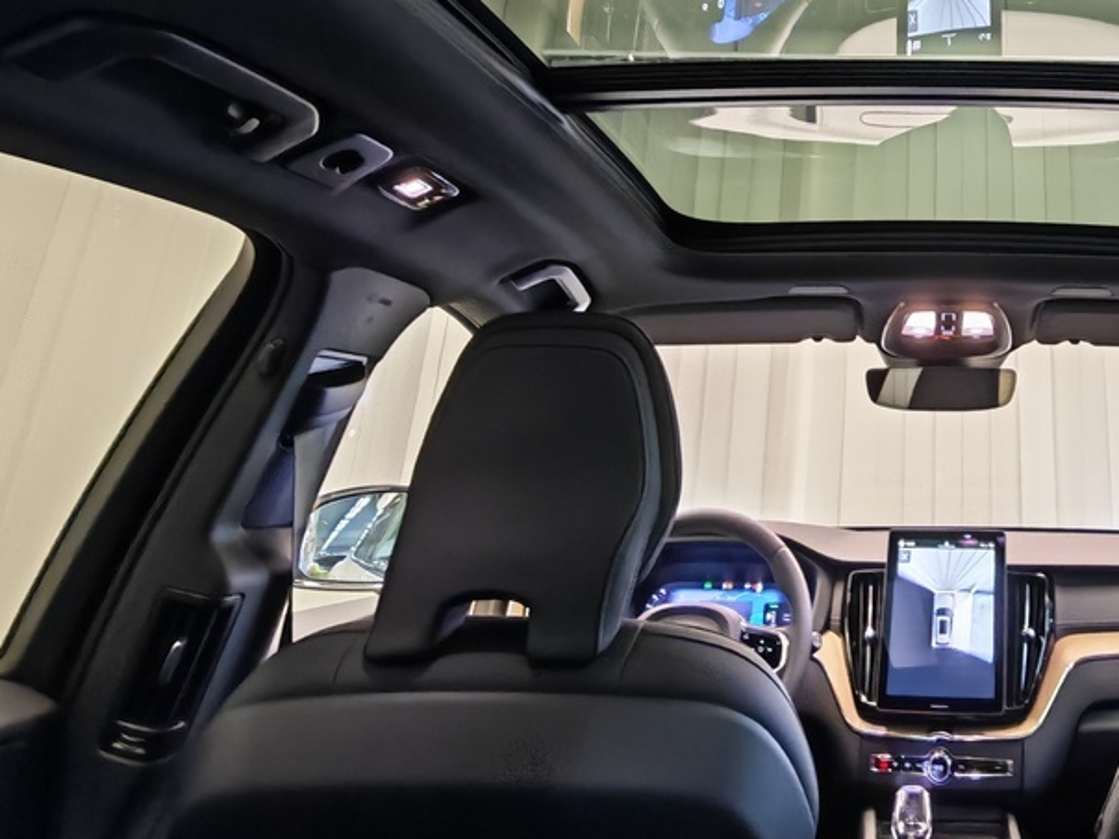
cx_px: 954
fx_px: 1002
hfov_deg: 52.9
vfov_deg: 40.4
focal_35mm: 31
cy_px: 20
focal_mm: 1.82
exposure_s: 1/20
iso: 800
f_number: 2
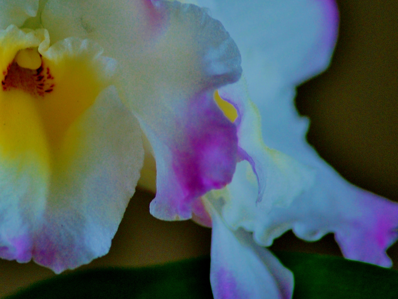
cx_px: 67
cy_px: 90
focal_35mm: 741
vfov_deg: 2.0
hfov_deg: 2.7
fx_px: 8521
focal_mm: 300
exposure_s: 1/60
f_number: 5.6
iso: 400
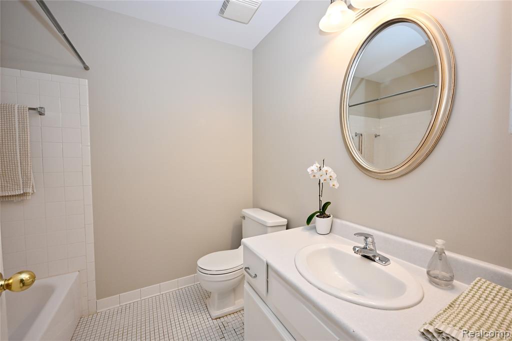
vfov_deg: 81.2
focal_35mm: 14
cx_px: 256
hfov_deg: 104.3
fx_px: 199
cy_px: 170
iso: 1100
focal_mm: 14
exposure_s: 1/60
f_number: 10
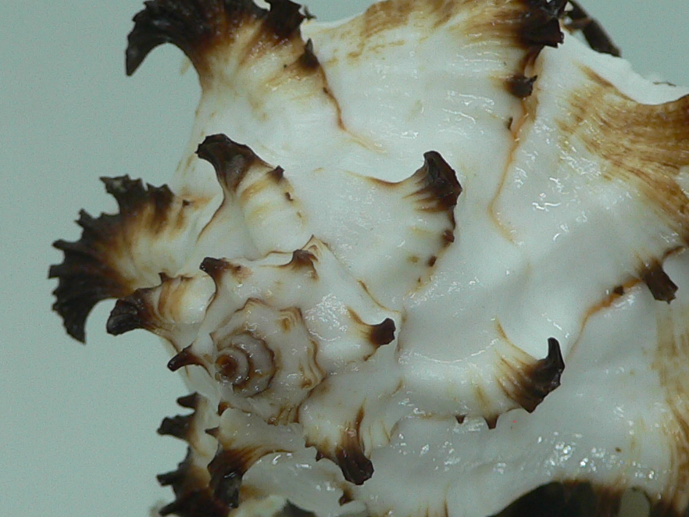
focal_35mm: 80
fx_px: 1593
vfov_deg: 18.4
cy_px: 305
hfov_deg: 24.3
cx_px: 427
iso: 80
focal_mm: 4.6
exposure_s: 1/60
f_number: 2.8
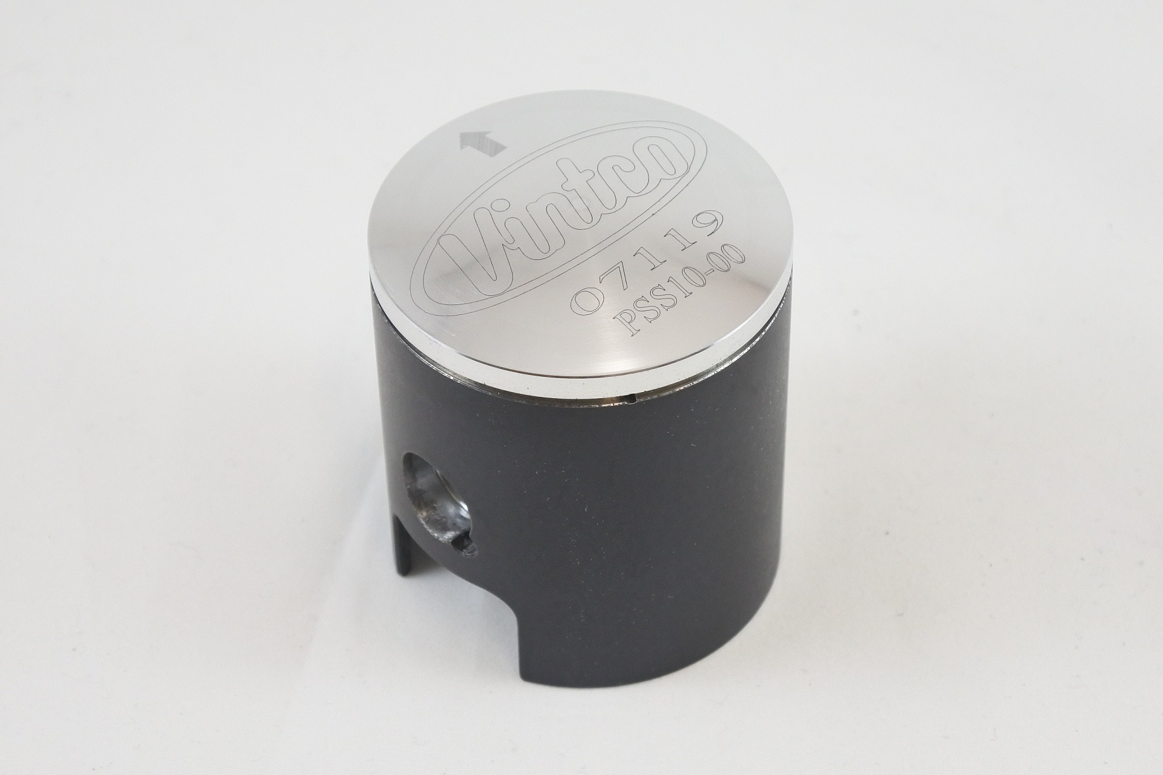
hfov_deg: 33.4
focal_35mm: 60
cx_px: 582
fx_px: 1938
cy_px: 388
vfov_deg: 22.6
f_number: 4.8
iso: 500
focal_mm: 22.3
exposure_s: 1/125
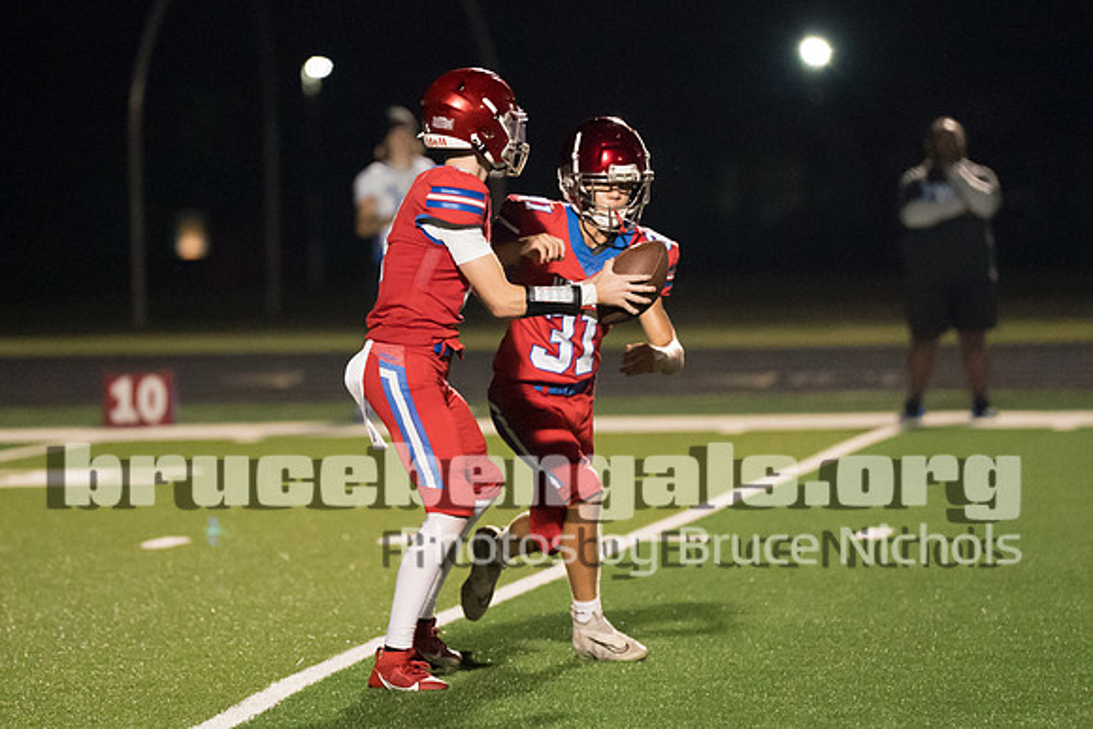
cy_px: 284
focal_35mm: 305
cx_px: 512
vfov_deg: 4.5
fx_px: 9249
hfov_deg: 6.8
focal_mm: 200
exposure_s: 1/1250
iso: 12800
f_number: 2.8
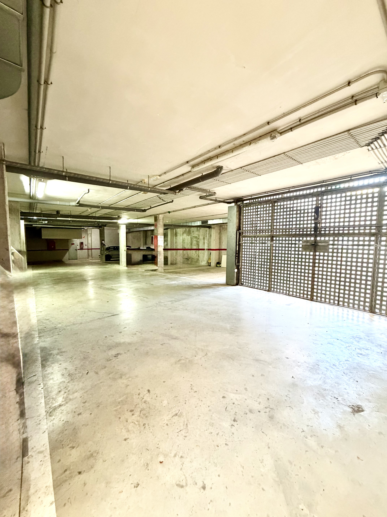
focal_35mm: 14
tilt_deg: -4.0
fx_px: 209
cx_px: 194
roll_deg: -1.2
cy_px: 258
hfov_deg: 85.7
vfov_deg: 102.1
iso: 500
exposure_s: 1/50
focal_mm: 2.22
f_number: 2.2
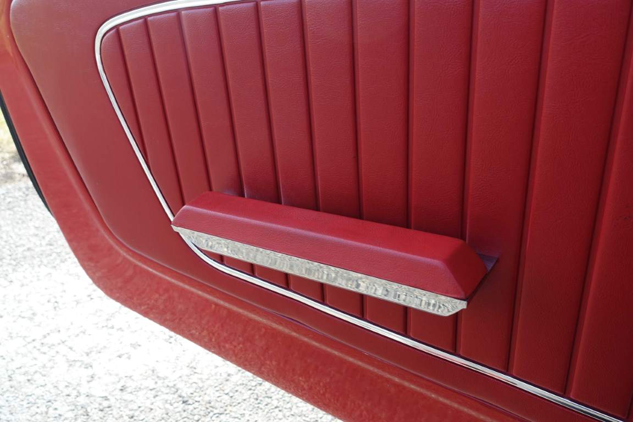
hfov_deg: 60.3
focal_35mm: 31
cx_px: 316
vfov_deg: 42.3
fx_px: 545
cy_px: 211
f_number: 4
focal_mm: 11.45
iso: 125
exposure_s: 1/125
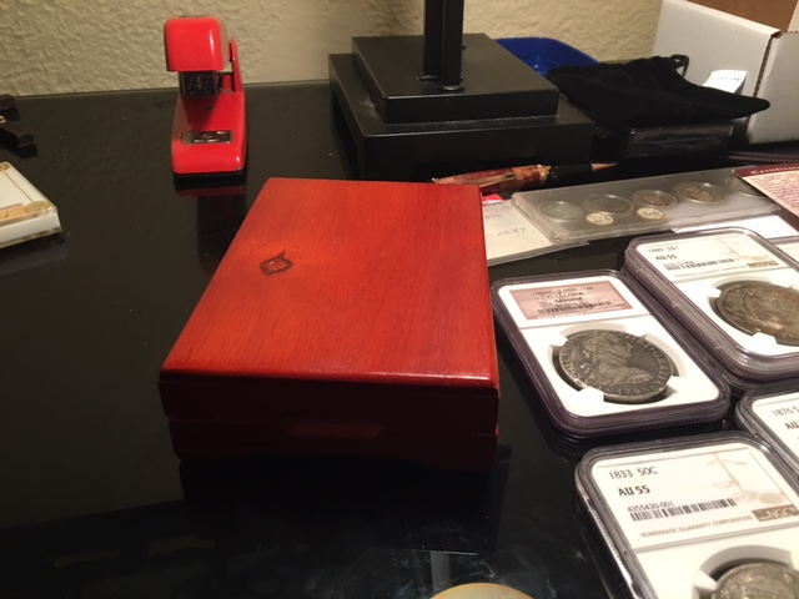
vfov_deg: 48.2
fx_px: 669
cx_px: 400
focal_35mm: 29
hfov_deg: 61.7
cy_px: 300
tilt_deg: -32.8
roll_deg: -1.5
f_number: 2.2
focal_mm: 4.15
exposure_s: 1/15
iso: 50
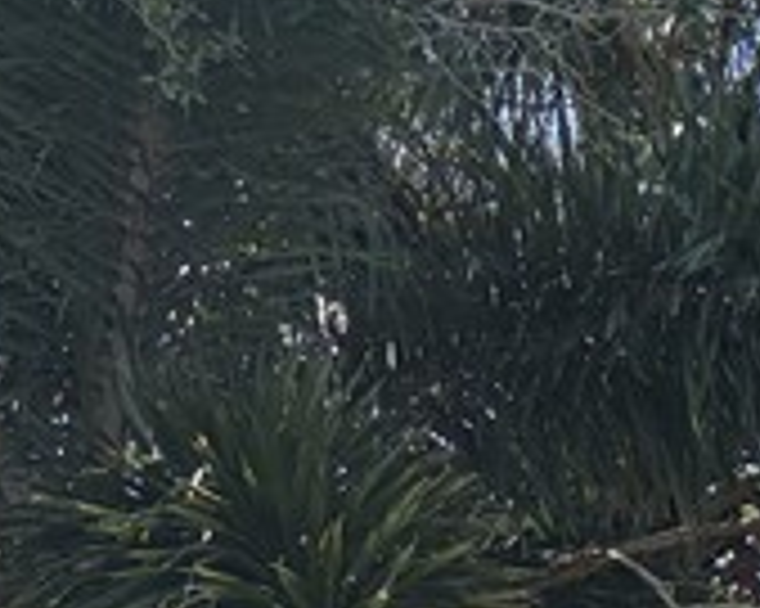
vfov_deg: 9.1
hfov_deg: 10.3
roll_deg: +0.1
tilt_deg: +6.8
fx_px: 3462
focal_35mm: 154
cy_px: 1441
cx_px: 2019
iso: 50
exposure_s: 1/1263
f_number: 1.6
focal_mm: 5.96
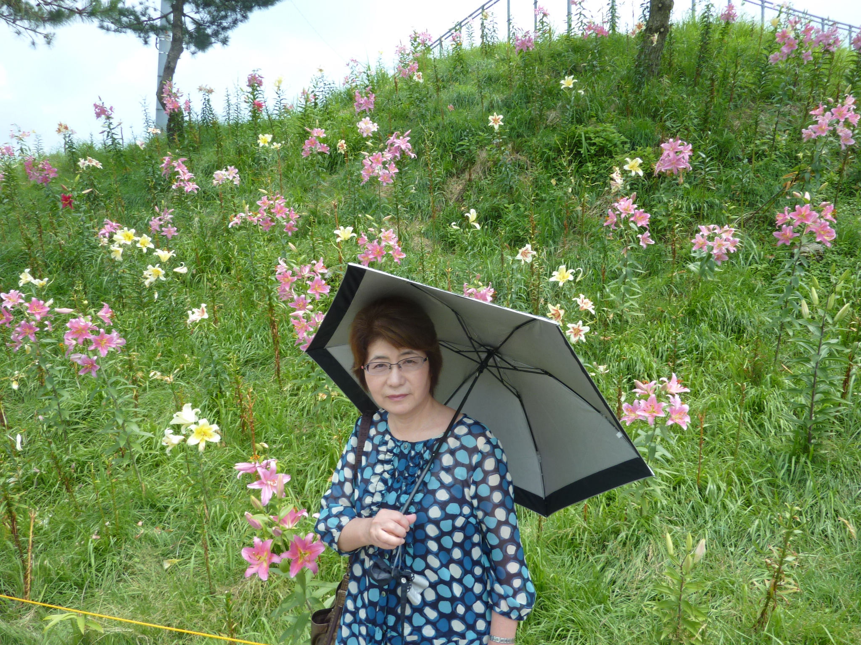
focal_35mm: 25
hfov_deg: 69.4
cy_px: 322
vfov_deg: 54.9
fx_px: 622
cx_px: 430
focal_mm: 4.1
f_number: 4
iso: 80
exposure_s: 1/320
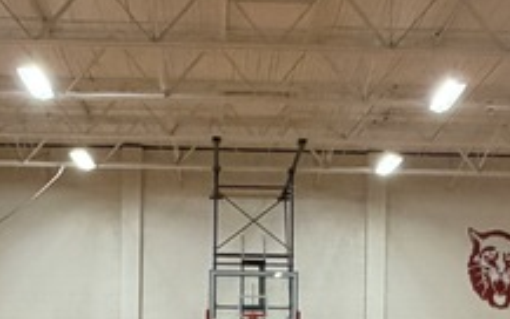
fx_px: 974
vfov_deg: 17.9
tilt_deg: -7.6
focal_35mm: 70
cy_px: 368
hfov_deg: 29.4
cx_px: 256
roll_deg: -0.4
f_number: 2.2
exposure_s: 1/60
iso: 320
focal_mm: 2.22
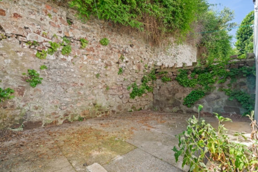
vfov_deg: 70.5
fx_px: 122
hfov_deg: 93.2
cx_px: 125
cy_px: 89
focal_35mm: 17
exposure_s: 1/100
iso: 200
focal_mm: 16
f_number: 5
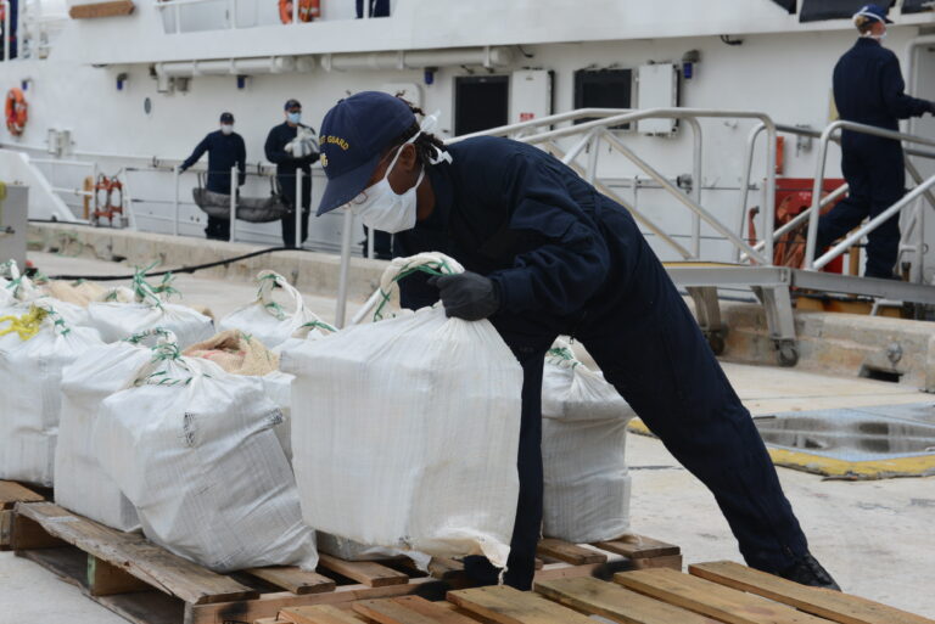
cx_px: 468
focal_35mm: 70
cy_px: 312
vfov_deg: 19.5
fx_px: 1819
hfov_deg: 28.8
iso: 500
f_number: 10
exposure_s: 1/400
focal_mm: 70
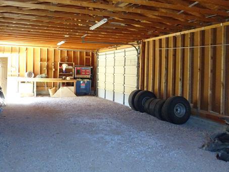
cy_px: 73
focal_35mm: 34
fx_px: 225
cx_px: 97
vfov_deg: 41.7
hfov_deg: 53.7
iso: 1000
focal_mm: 4.1
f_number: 3.5
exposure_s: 1/30
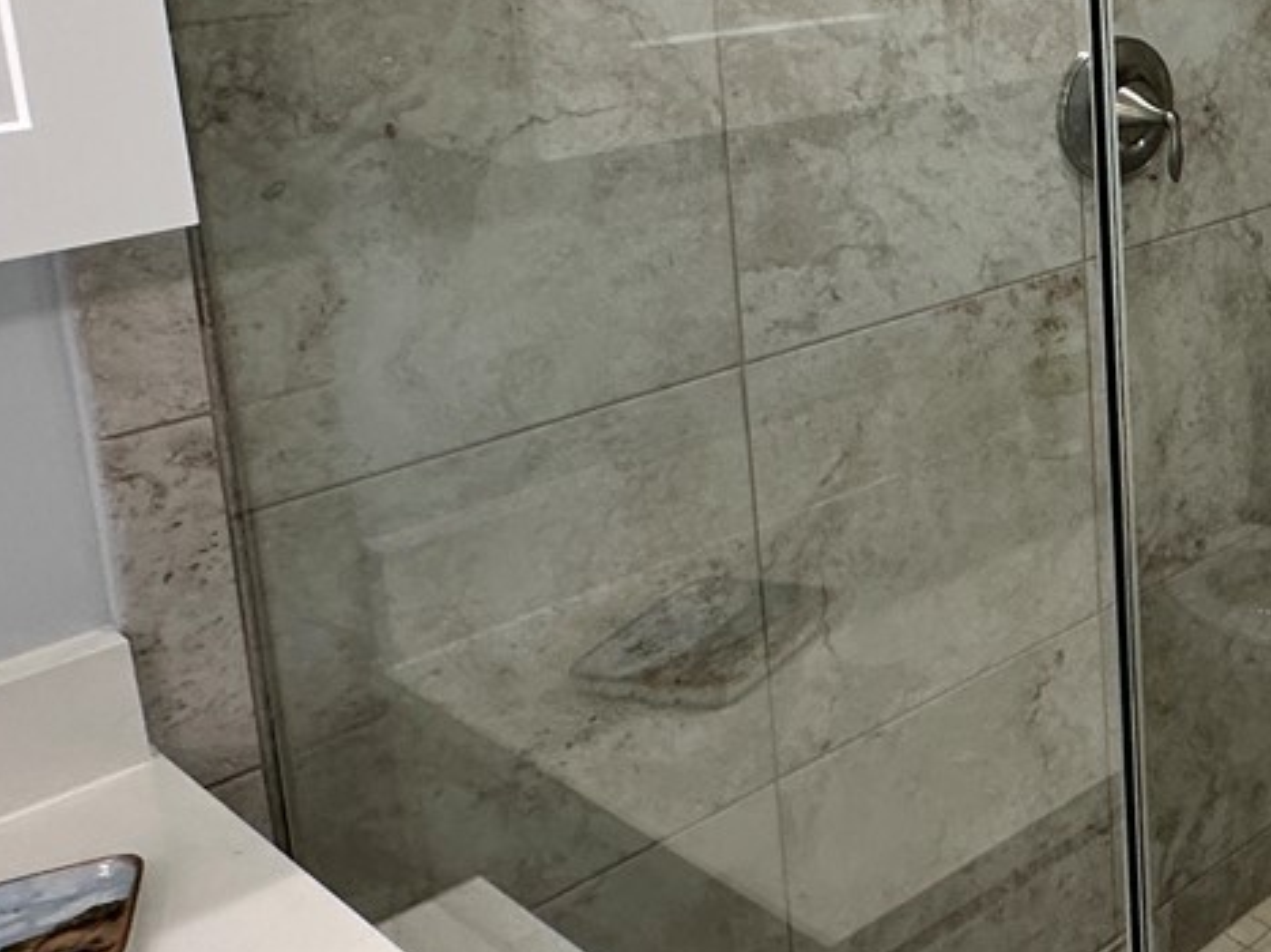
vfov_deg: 29.2
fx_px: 1762
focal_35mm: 48
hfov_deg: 33.7
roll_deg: +0.3
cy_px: 117
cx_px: 1445
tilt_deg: -10.7
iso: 160
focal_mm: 2.22
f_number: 2.2
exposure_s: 1/60
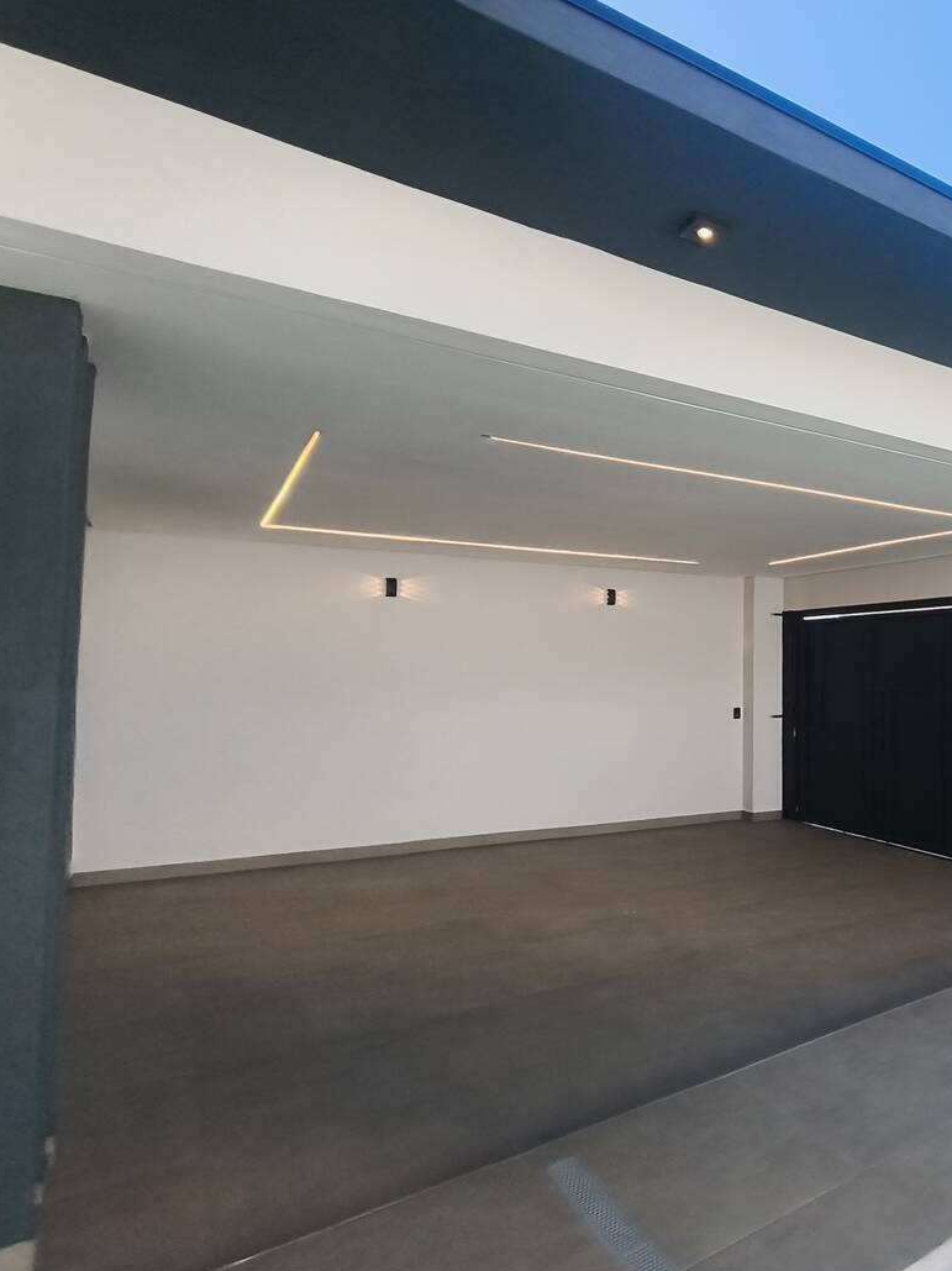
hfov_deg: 54.8
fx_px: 771
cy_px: 627
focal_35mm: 21
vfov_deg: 79.0
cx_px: 864
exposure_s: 1/652
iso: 50
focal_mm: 1.67
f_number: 2.2
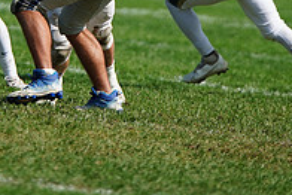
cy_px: -90
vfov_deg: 1.7
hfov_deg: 2.5
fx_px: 6591
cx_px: 104
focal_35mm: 812
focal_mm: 274
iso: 400
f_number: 2.8
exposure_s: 1/6400
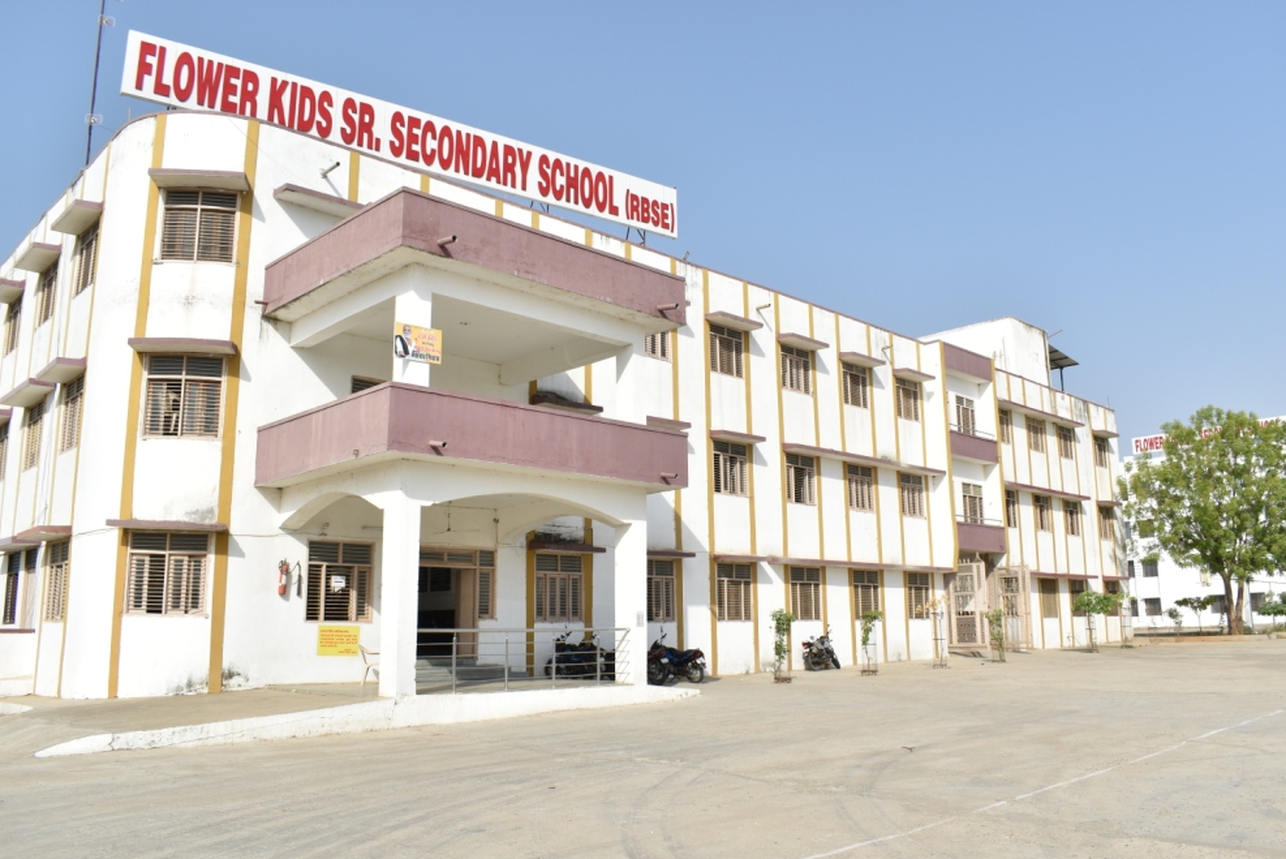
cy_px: 432
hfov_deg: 65.4
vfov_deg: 46.4
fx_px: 1001
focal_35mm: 28
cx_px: 666
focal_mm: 18
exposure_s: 1/250
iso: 100
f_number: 8
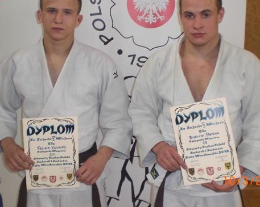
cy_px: 74
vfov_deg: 29.0
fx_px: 400
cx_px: 122
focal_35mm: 52
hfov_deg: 36.0
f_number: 3.1
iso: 200
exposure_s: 1/60
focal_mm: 6.3
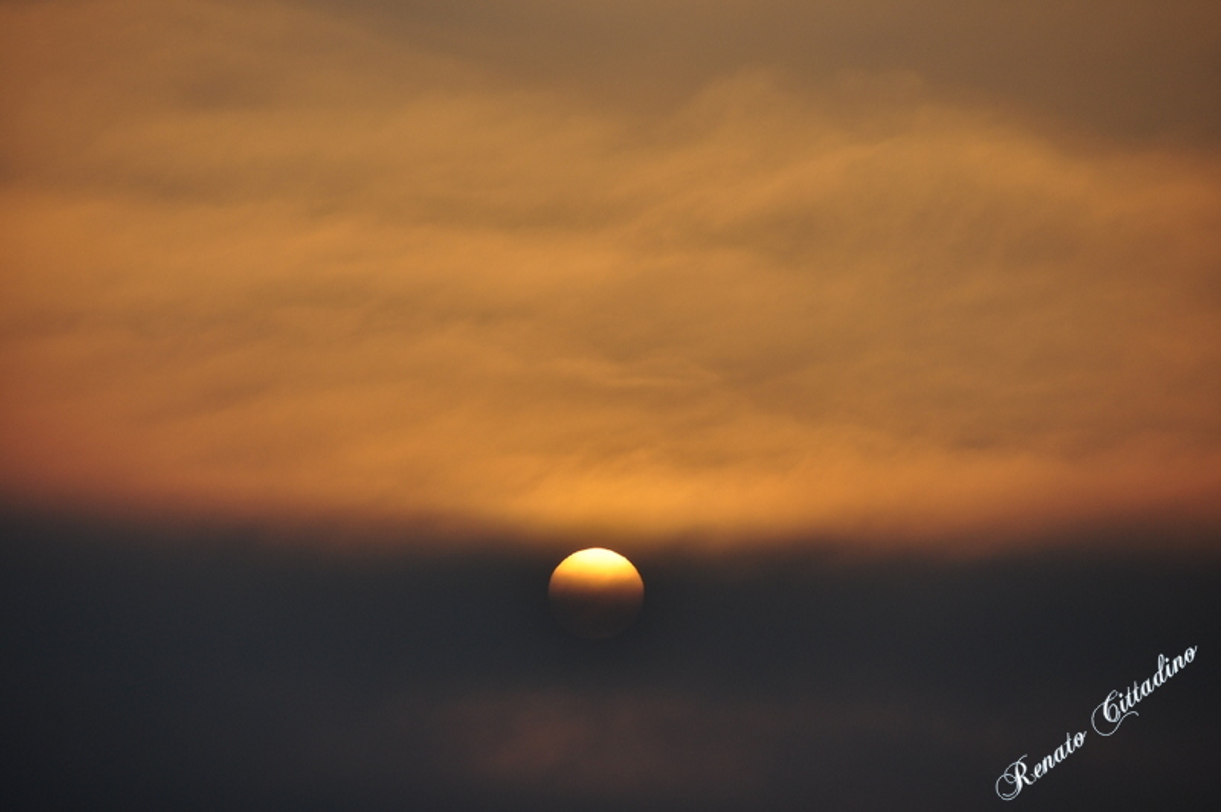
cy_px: 406
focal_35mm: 300
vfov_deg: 4.6
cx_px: 610
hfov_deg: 6.9
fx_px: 10166
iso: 200
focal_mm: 200
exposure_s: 1/2500
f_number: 6.3
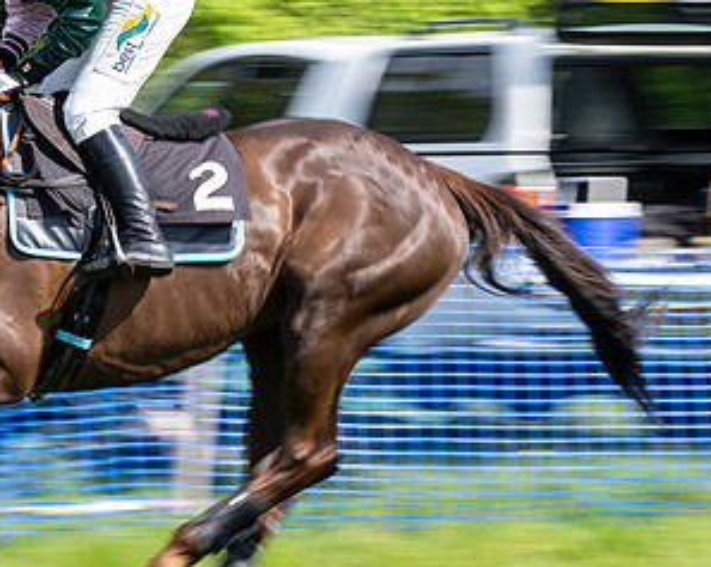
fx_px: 5907
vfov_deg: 5.5
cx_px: 35
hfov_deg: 6.9
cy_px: 249
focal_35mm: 281
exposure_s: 1/100
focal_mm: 98
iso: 100
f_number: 8
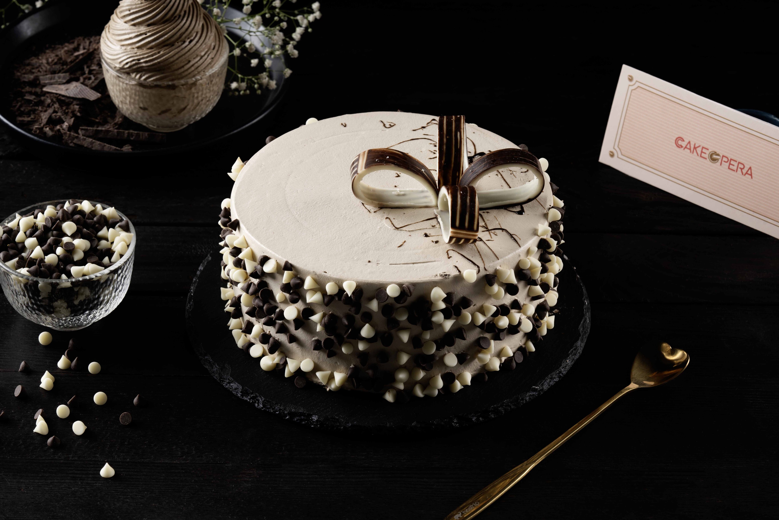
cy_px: 260
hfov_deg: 22.6
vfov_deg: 15.2
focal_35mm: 90
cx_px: 390
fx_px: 1947
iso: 160
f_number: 14
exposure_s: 1/160
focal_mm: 90
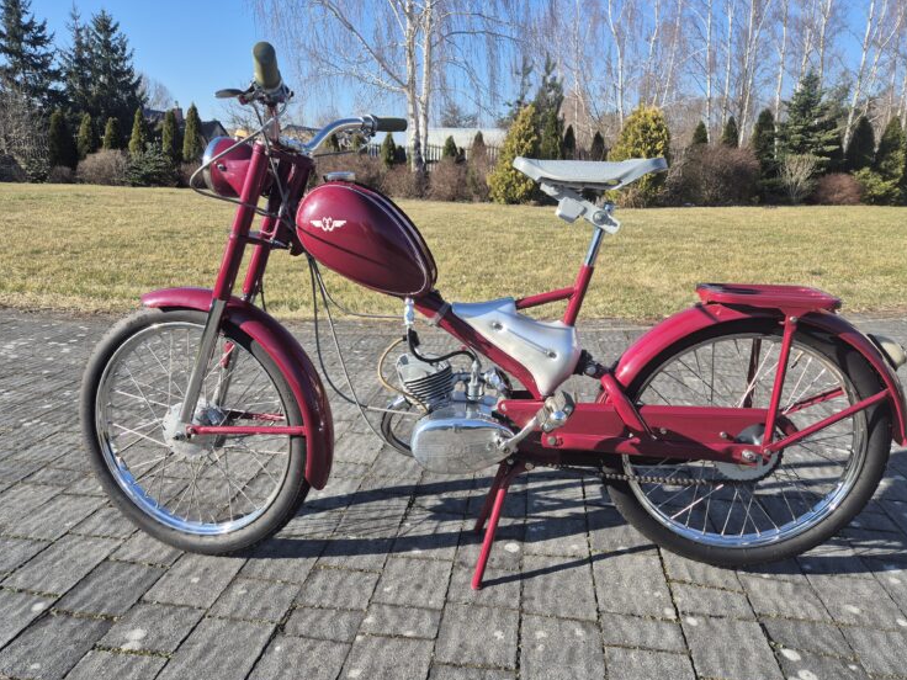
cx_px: 466
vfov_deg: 56.8
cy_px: 352
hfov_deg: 71.6
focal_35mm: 24
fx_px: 629
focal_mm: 5.4
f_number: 1.8
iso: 25
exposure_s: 1/906
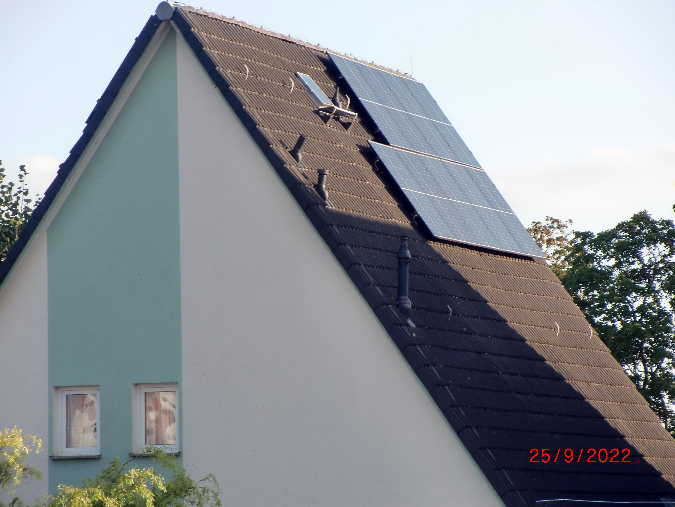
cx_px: 338
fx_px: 3880
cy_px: 254
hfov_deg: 9.9
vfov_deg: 7.5
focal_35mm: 199
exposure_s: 1/200
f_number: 5.2
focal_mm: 35.7
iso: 64
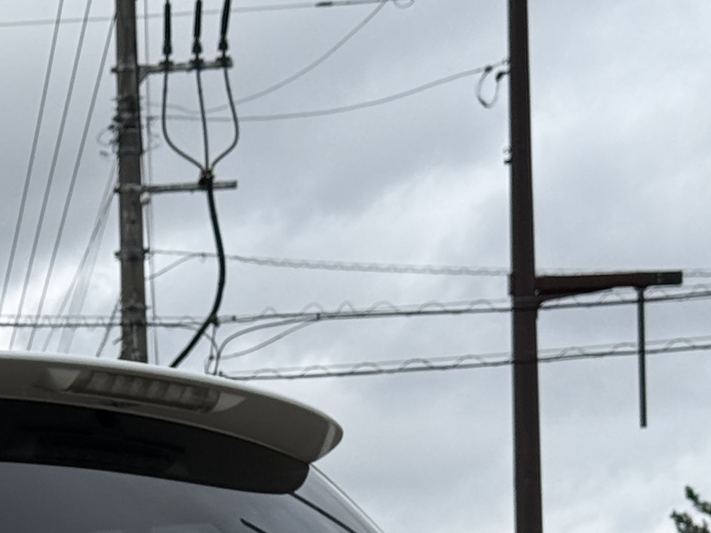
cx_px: -416
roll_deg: +1.4
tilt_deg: +3.2
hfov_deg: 11.4
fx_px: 3389
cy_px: 795
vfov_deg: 8.8
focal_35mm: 165
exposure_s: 1/7143
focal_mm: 6.76
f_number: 1.78
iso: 64
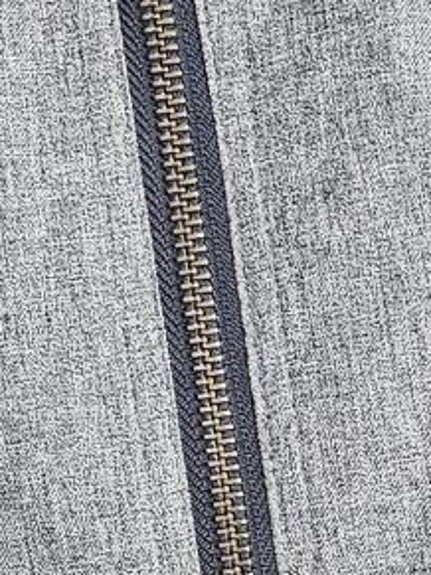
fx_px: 2691
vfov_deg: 11.8
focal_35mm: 162
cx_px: 271
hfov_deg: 9.2
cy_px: 765
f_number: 1.7
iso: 800
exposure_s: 1/120
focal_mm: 6.3
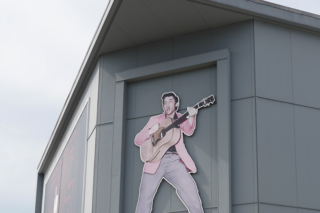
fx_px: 613
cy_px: 217
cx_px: 202
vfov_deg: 19.1
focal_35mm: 69
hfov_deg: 29.1
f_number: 13
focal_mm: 28
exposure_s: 1/100
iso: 100
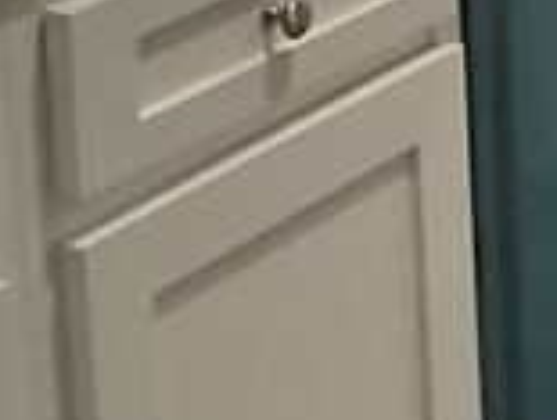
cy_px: -445
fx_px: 3081
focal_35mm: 191
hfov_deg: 9.3
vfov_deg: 7.5
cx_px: 1312
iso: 160
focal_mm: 3
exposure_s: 1/60
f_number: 1.8
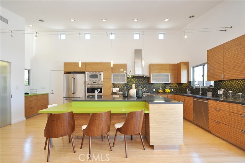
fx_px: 102
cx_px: 122
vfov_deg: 77.2
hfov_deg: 100.5
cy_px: 82
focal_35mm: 15
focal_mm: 10
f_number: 8
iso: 320
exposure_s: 1/25
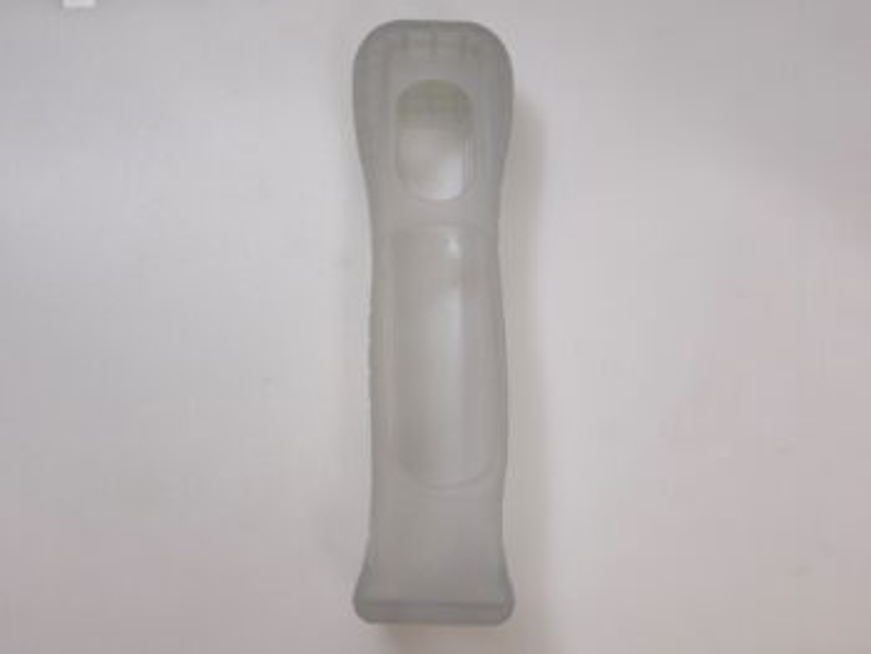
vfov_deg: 40.7
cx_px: 436
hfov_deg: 52.6
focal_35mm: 35
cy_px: 327
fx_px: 881
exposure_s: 1/50
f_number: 1.6
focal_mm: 6.57
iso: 400
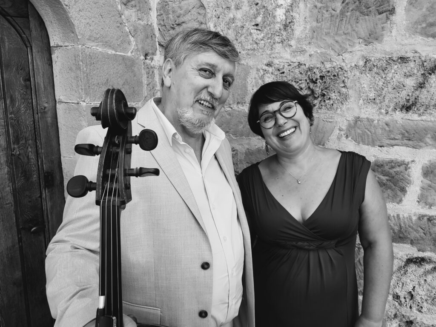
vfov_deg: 53.1
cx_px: 218
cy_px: 164
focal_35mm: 26
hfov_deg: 67.3
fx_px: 327
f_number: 1.8
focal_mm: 5.4
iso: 40
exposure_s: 1/391
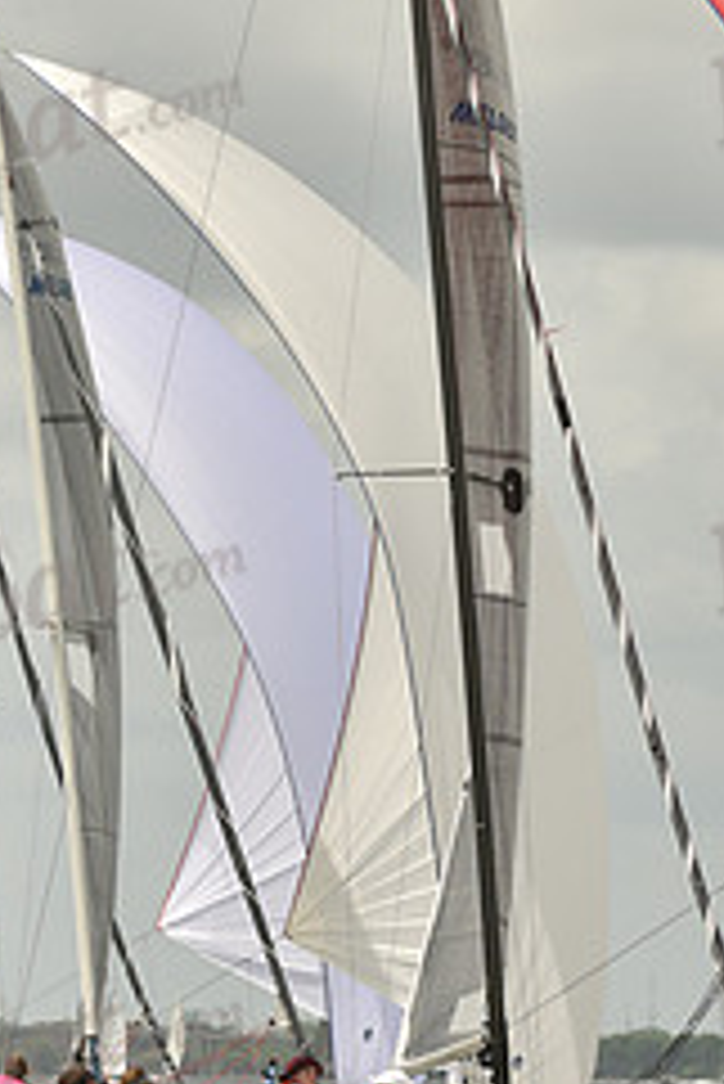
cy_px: 328
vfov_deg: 4.3
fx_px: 14518
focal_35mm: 482
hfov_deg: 2.9
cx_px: 479
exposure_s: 1/1250
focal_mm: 200
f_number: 8
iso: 320
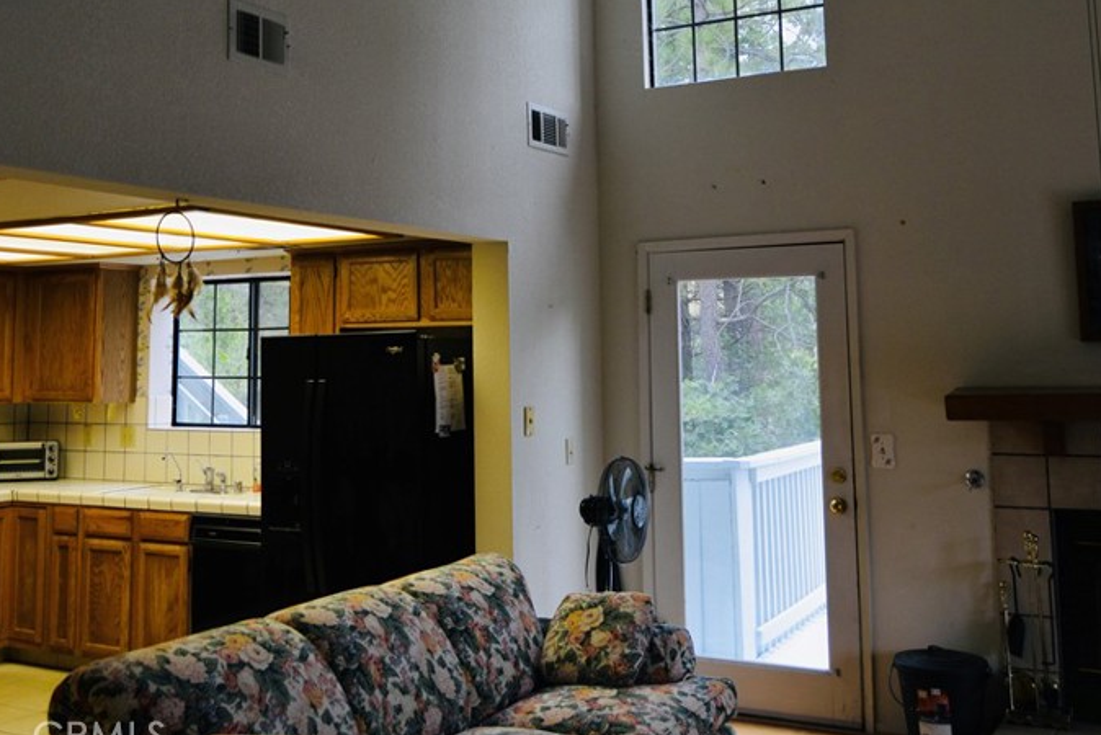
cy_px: 202
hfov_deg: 47.3
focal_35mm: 41
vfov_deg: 32.2
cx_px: 477
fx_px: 1254
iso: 400
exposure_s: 1/60
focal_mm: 18
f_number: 4
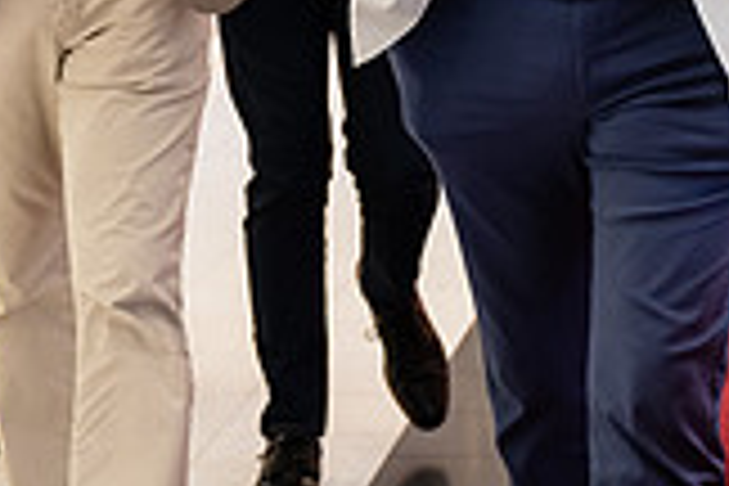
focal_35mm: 170
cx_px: 610
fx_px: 3442
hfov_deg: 12.0
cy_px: -320
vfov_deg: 7.9
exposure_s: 1/160
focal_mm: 43
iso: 1000
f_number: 3.2
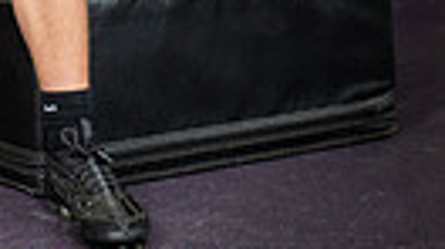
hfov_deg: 14.0
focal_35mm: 150
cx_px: -57
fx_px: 1769
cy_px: -397
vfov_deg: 7.4
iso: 500
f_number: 5.6
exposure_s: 1/250
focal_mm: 42
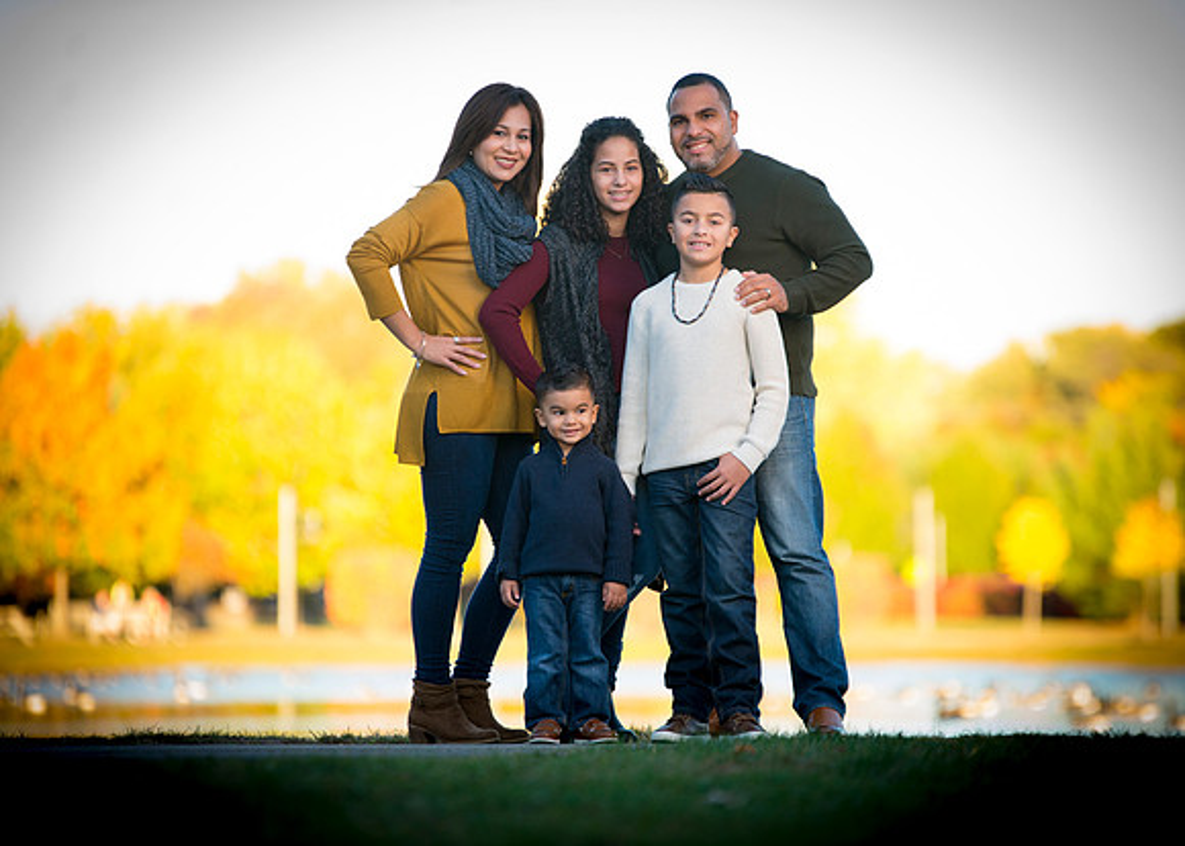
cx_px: 612
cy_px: 428
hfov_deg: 9.3
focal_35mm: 217
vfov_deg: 6.6
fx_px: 7313
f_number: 3.2
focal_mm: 200
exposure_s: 1/500
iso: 640
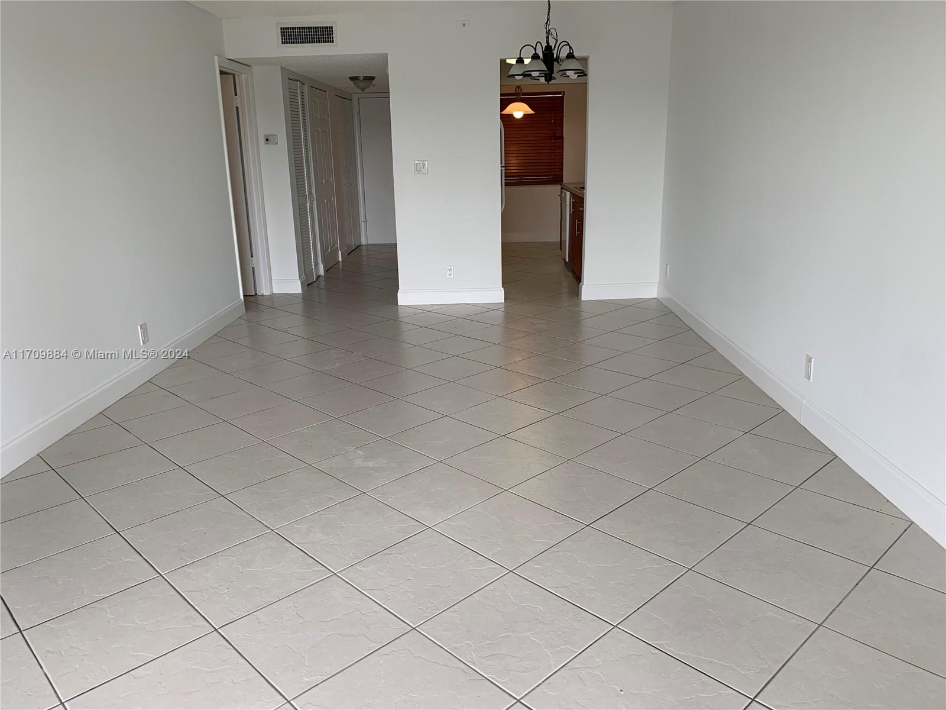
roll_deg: +1.4
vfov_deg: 53.1
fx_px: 711
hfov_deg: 67.3
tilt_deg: -15.4
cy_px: 355
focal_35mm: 26
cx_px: 473
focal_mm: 4.25
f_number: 1.8
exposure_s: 1/121
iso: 50
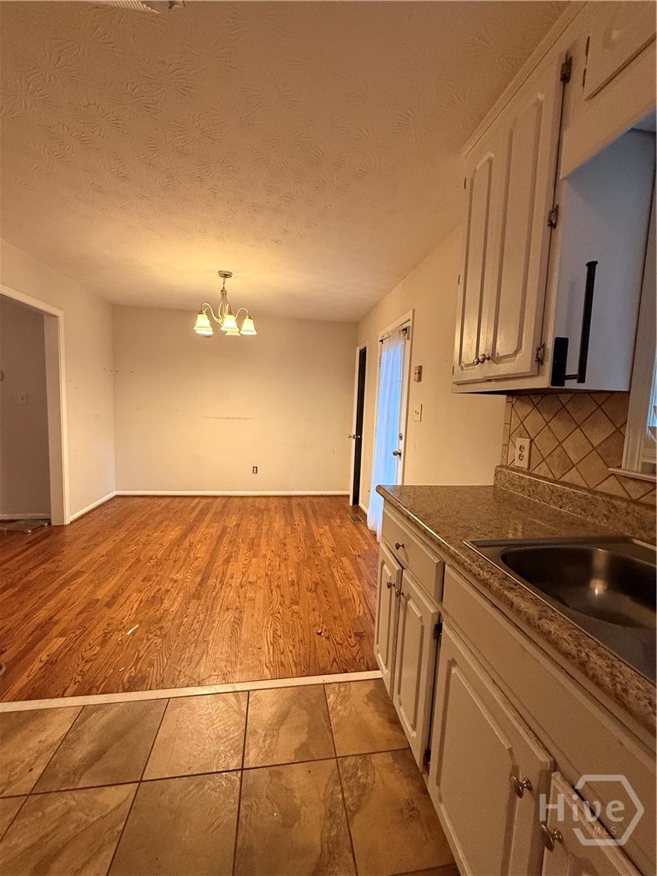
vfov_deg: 102.1
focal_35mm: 14
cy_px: 438
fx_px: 354
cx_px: 328
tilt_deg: -5.2
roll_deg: -2.4
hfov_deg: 85.7
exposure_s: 1/60
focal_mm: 2.22
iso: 320
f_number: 2.2
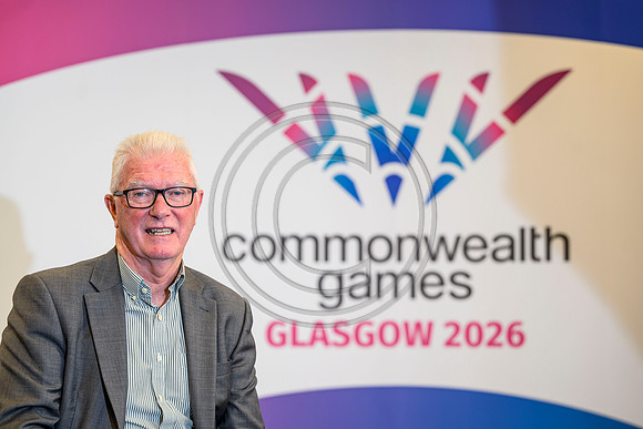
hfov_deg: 20.0
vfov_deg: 13.4
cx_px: 322
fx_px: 1822
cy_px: 214
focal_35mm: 102
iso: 640
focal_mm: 102
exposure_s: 1/125
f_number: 3.2
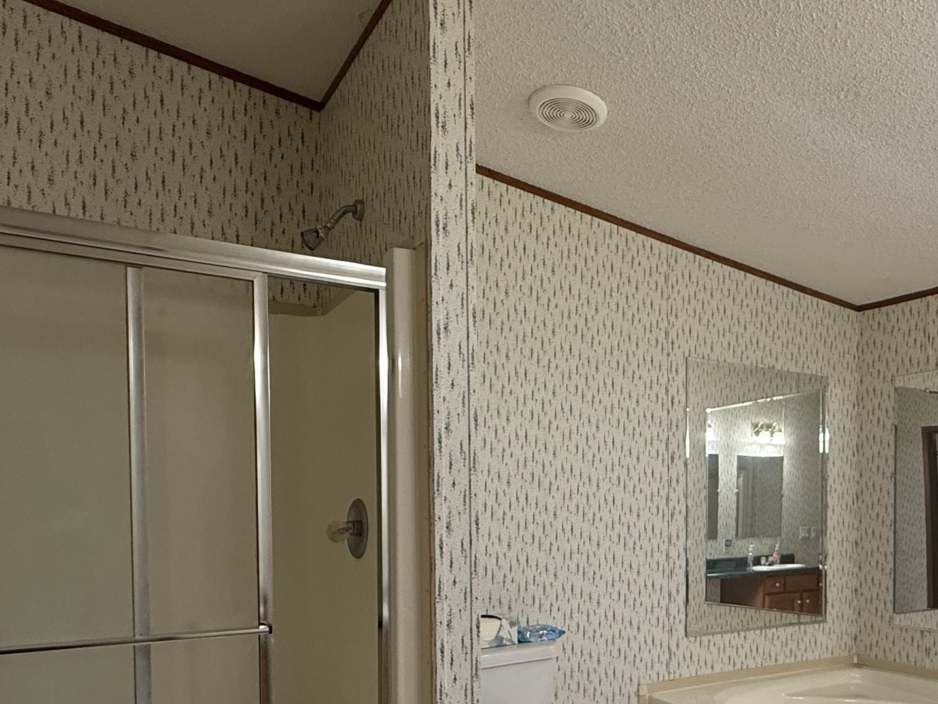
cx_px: 585
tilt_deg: -1.8
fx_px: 813
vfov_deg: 45.0
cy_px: 536
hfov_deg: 59.2
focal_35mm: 30
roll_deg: +0.6
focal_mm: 2.22
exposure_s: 1/120
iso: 320
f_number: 2.2
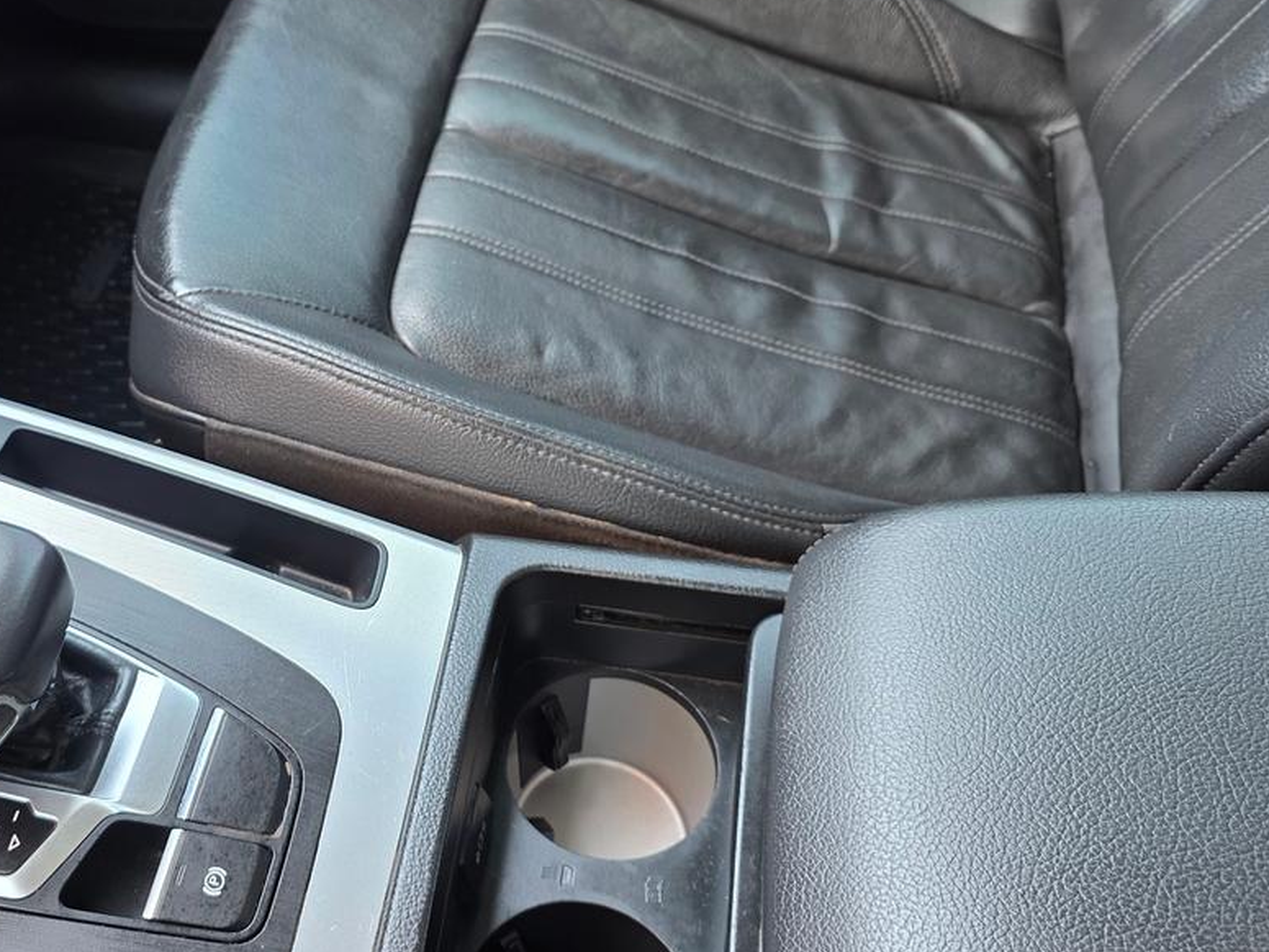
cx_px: 396
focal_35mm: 38
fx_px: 1393
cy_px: 421
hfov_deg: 48.0
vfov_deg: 37.7
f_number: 1.7
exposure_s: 1/50
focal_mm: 6.3
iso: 125
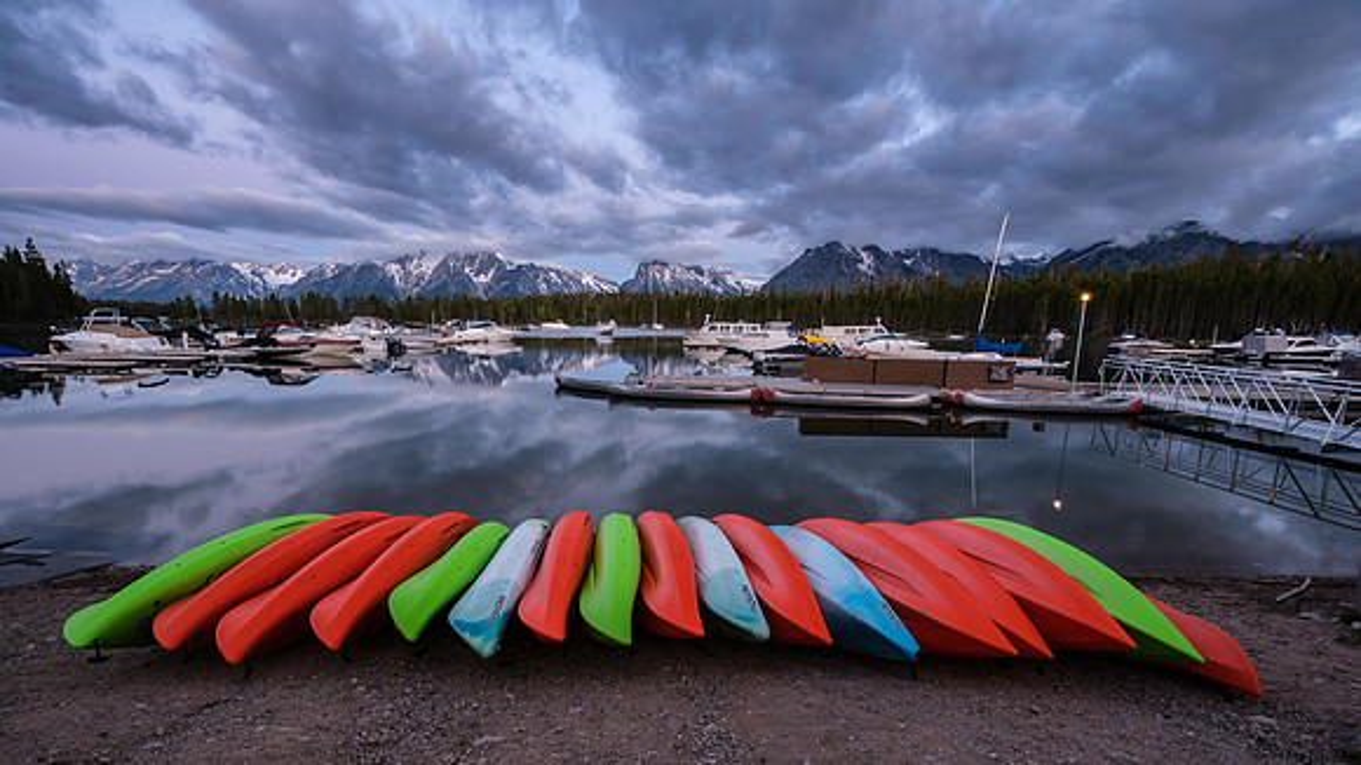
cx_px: 680
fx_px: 643
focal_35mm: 18
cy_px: 453
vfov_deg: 61.1
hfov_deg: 93.3
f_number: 16
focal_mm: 11.5
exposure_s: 7
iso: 160
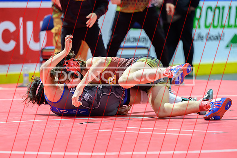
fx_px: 1400
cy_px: 80
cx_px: 106
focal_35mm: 213
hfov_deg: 9.7
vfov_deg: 6.5
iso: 4500
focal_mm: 150
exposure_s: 1/800
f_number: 2.8
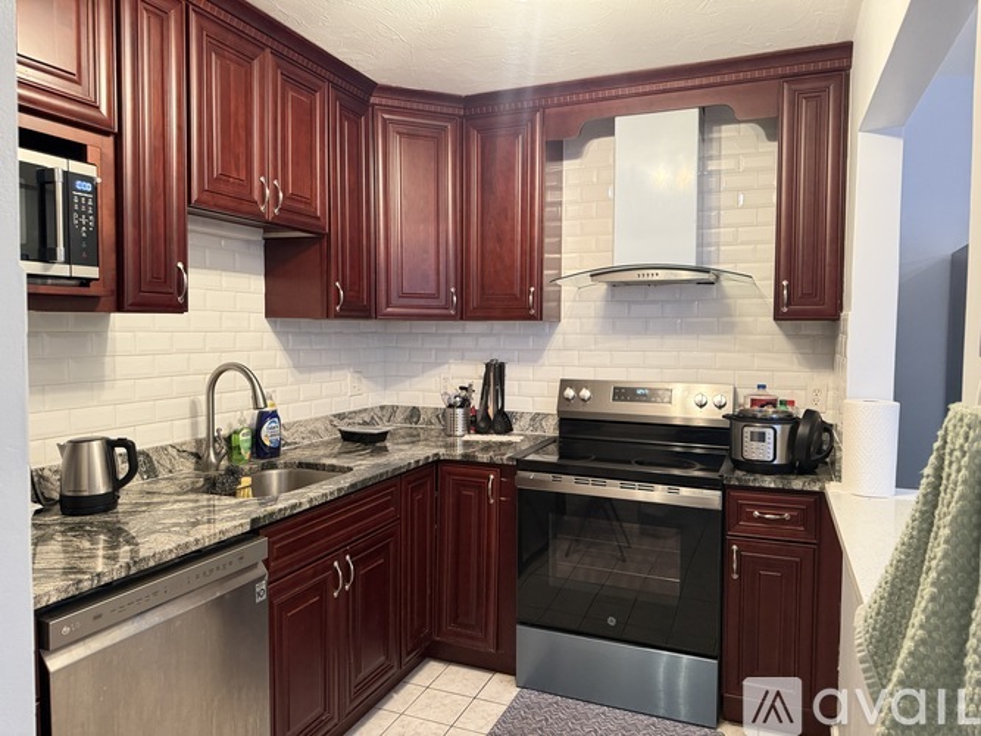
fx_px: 680
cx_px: 490
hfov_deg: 71.6
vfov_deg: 56.8
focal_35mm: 24
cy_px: 368
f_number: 1.78
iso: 400
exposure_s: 1/60
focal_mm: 6.76
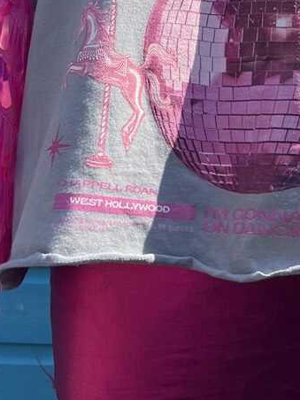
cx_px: 203
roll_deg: -1.7
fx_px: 797
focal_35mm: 69
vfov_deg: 25.7
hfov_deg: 21.2
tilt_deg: +11.3
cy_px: -58
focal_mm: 5.7
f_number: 1.5
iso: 50
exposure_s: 1/2165
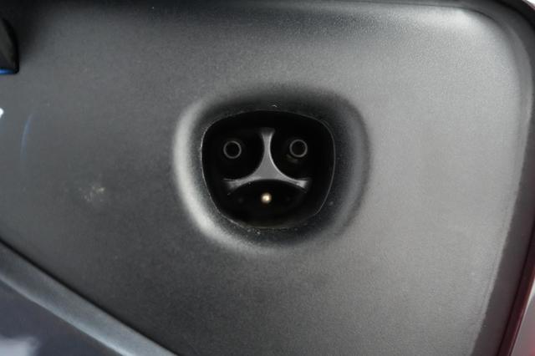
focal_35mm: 28
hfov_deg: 65.5
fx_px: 416
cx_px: 268
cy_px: 178
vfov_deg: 46.4
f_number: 2.8
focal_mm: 28
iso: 8000
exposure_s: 1/160
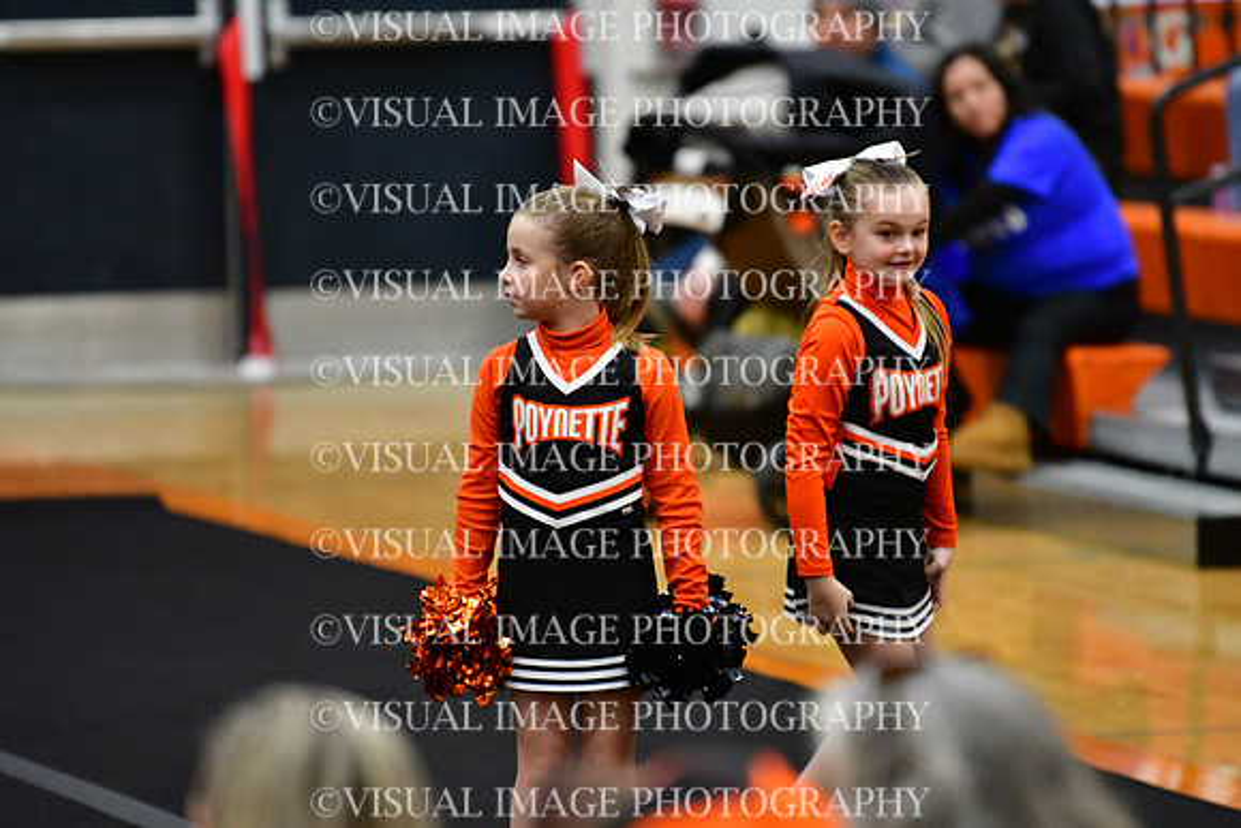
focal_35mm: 300
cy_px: 414
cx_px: 620
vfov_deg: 4.6
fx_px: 10344
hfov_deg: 6.9
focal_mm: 200
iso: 4000
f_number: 2.8
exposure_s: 1/800
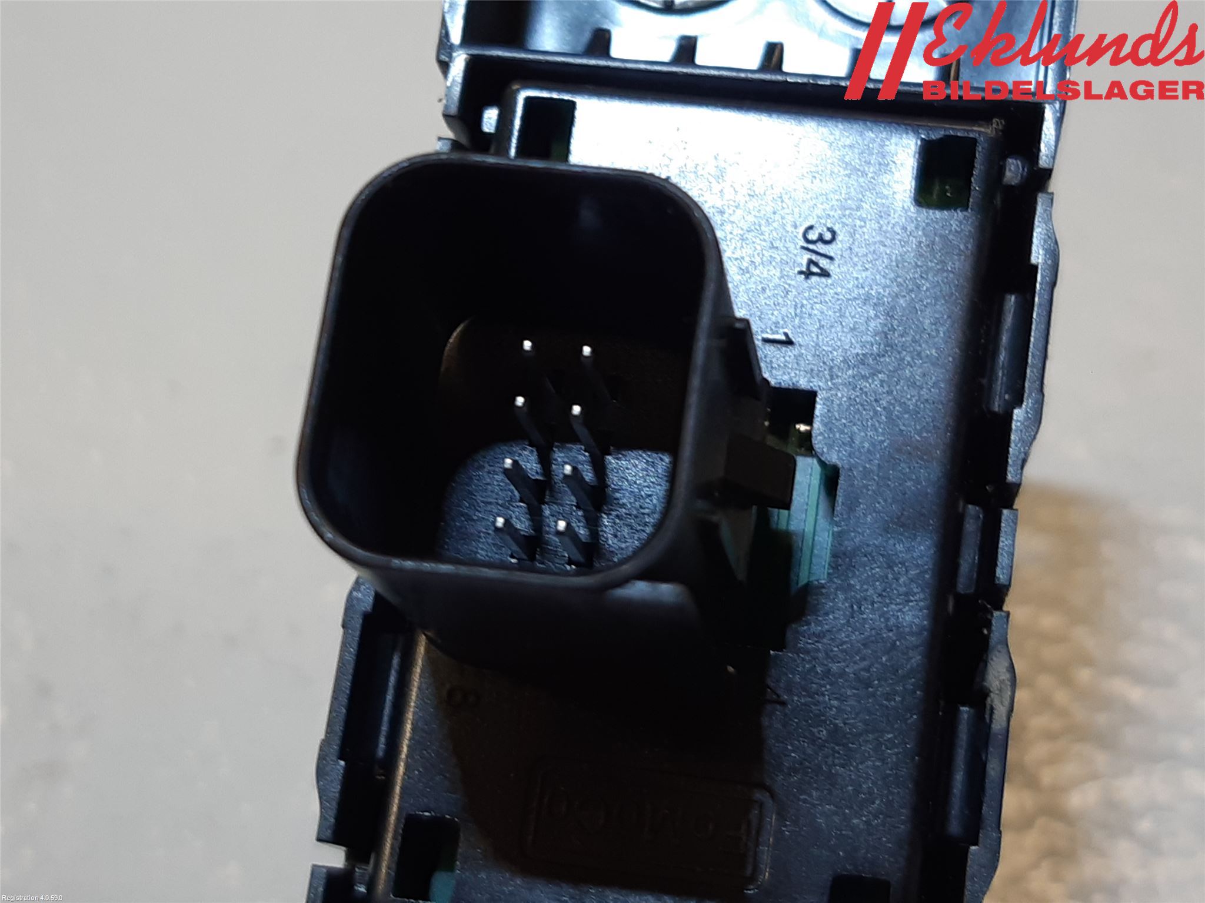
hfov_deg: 67.3
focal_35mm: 26
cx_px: 602
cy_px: 452
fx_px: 905
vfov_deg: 53.1
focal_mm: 3.93
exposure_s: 1/50
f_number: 1.7
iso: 50
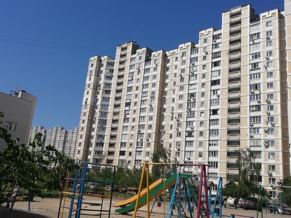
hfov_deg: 55.4
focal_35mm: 33
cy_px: 109
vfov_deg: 42.9
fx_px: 277
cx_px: 146
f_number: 2.2
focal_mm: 3.46
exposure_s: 1/2770
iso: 50
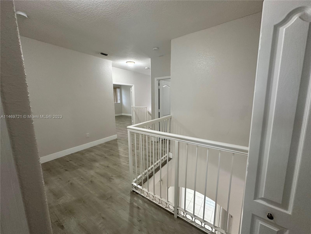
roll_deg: +0.6
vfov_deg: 85.7
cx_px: 156
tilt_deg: -8.3
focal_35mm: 14
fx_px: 126
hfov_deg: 102.1
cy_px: 117
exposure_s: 1/60
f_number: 2.2
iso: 200
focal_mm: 2.22
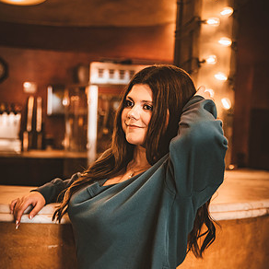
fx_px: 633
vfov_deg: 24.0
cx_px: 137
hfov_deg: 24.0
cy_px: 145
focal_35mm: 72
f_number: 2.8
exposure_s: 1/125
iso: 1600
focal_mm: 55
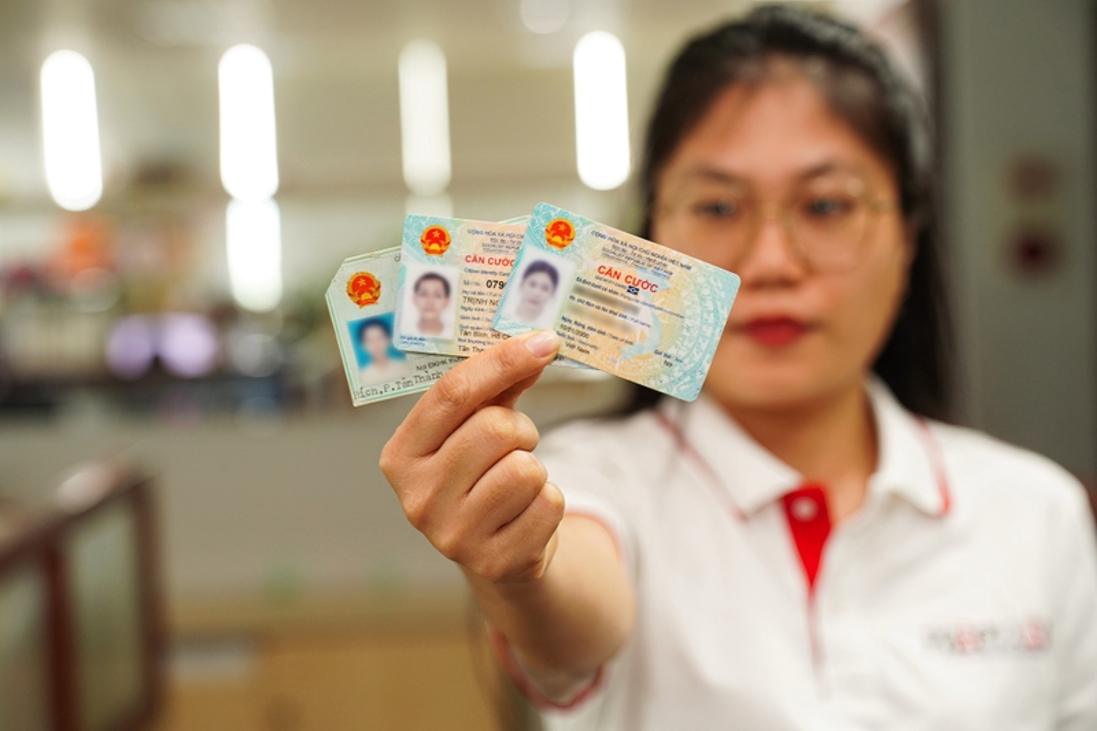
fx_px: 2437
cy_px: 366
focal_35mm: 80
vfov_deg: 17.1
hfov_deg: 25.4
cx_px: 548
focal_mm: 80
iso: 1000
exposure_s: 1/80
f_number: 4
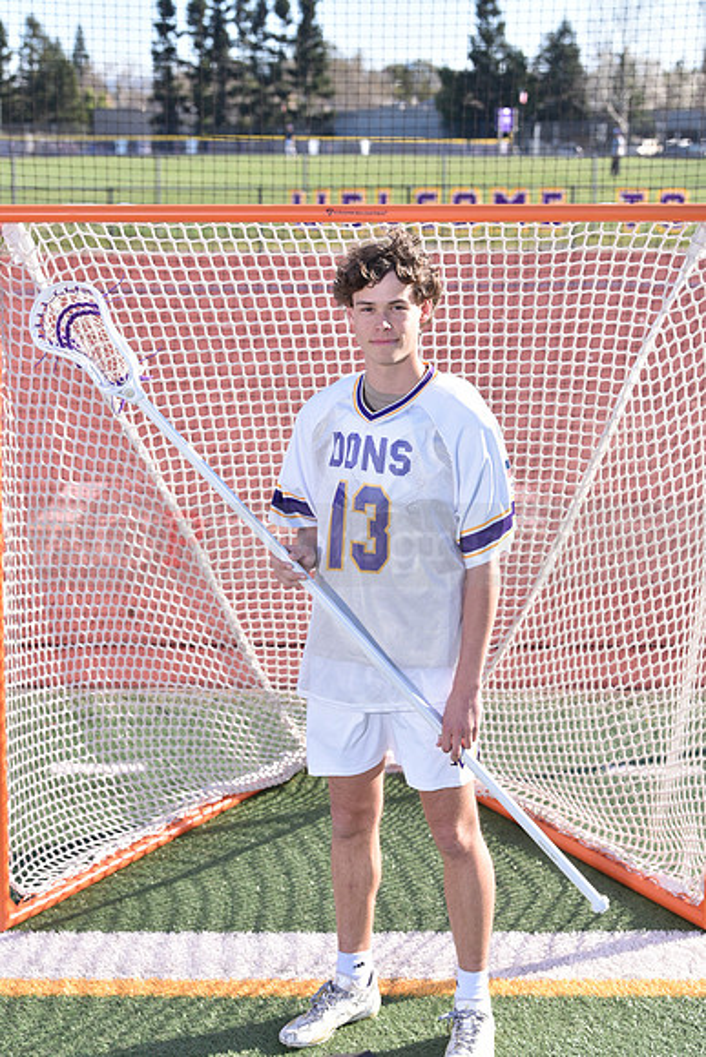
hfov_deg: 19.5
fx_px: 2058
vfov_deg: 28.8
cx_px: 353
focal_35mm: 70
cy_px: 528
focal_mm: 70
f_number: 5.6
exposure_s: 1/250
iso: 125
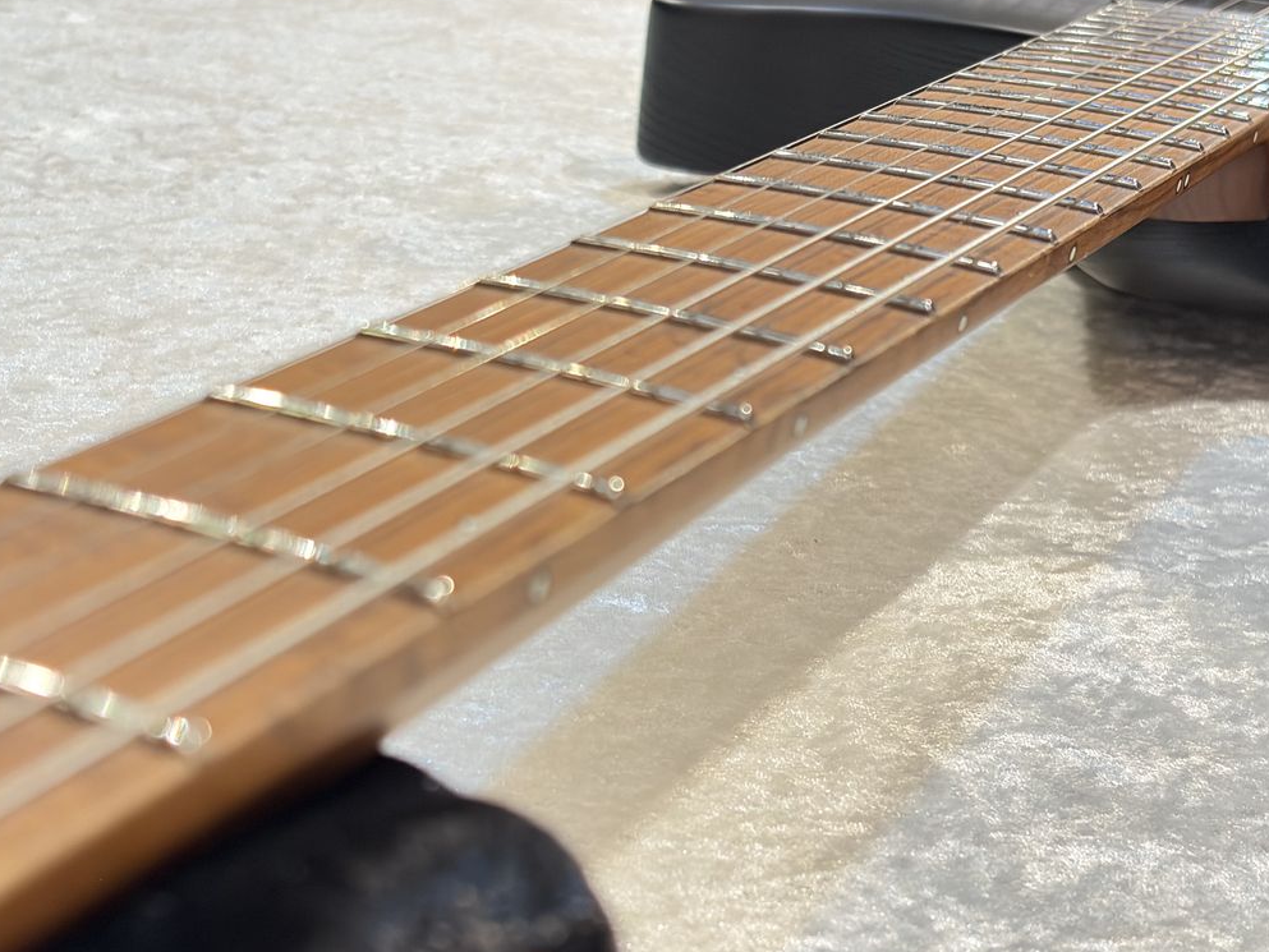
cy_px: 533
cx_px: 560
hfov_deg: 28.9
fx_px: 2456
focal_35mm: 67
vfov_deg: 21.9
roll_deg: -6.3
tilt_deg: -24.1
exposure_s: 1/40
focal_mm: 5.96
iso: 250
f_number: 1.6
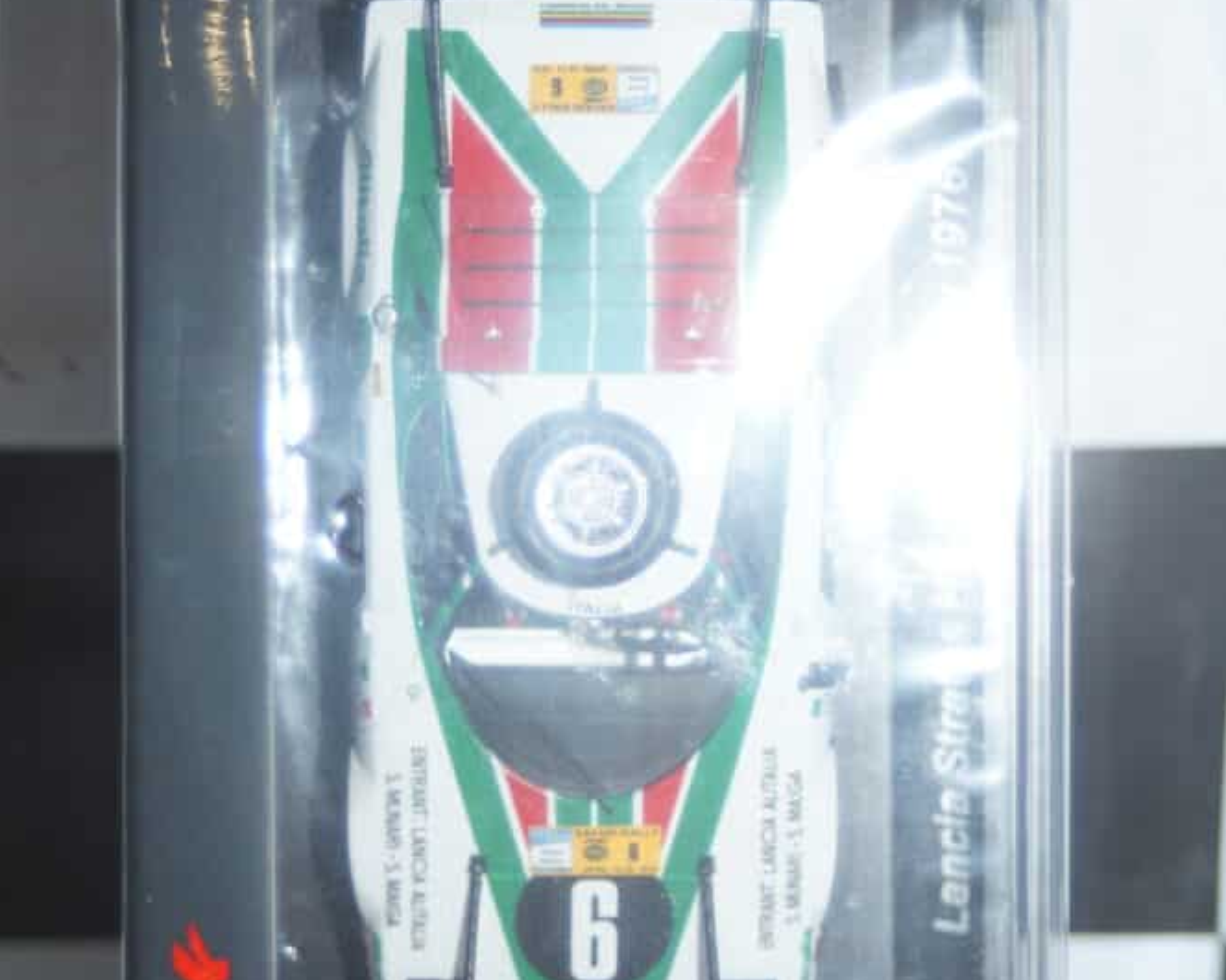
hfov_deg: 16.5
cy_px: 437
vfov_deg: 13.2
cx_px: 612
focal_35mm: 117
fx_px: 4234
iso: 250
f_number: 5
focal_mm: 55
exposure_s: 1/100
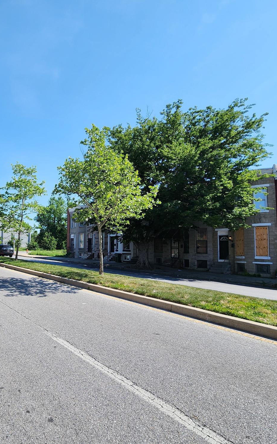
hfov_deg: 55.2
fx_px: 230
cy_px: 229
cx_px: 35
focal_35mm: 19
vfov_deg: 88.0
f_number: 2.2
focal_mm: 2.2
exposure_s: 1/1369
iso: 50
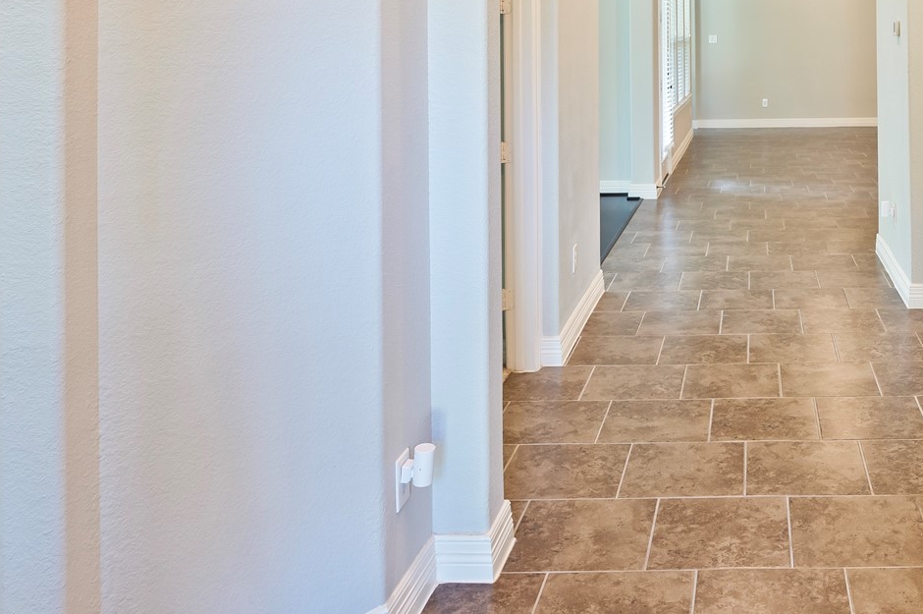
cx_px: 762
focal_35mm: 37
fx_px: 948
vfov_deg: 33.6
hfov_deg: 48.4
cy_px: 39
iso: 125
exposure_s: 1/1.67
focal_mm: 16
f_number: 6.3
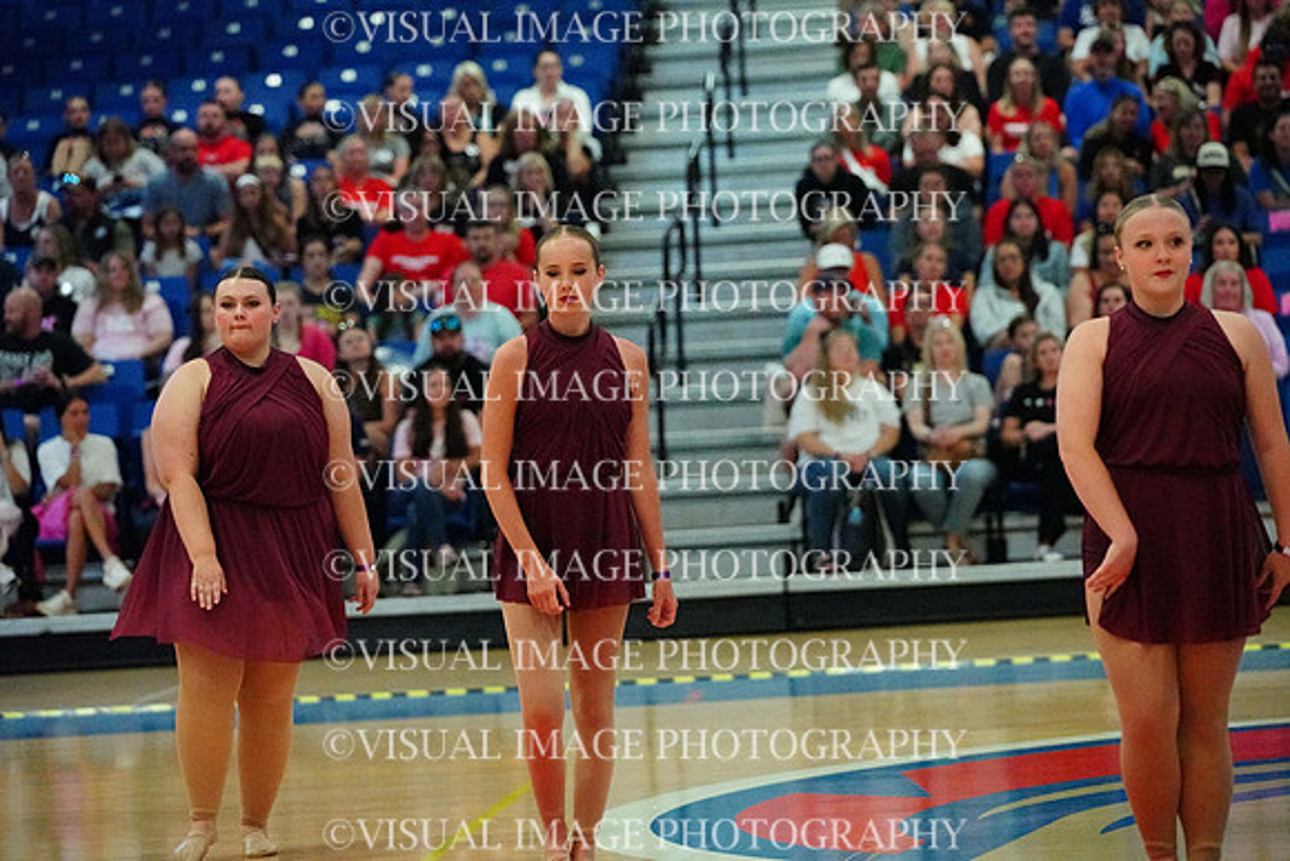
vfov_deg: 9.2
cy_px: 430
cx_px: 645
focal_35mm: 150
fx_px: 5376
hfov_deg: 13.7
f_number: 4
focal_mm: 150
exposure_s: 1/1250
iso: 25600
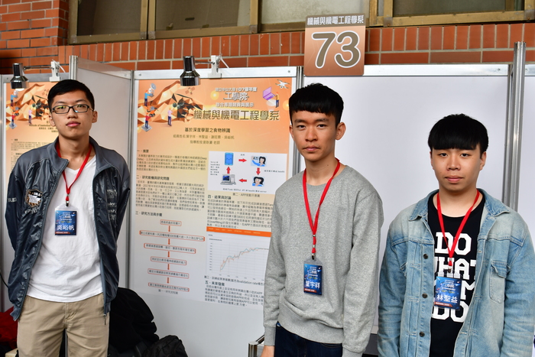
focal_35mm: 36
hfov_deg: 53.1
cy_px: 178
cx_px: 268
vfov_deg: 36.9
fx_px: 535
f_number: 2.8
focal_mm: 24
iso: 100
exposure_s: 1/500
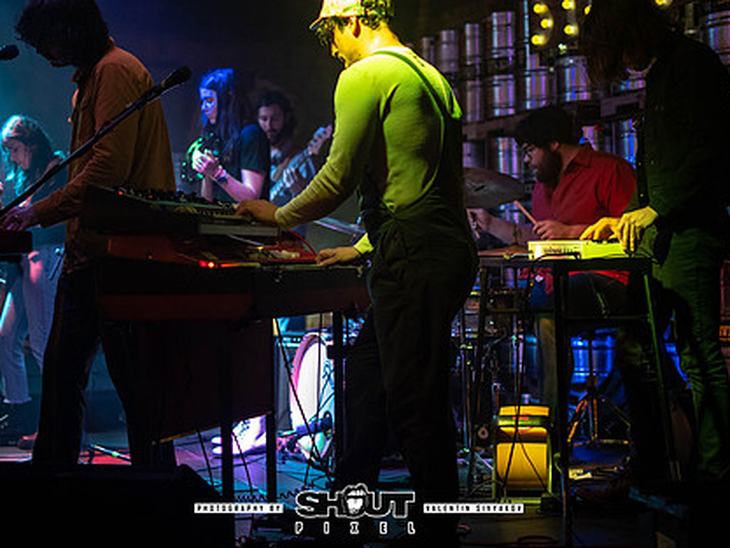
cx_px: 322
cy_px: 201
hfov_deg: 27.0
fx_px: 1519
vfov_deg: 20.4
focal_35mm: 72
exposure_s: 1/200
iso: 1600
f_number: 1.8
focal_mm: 50
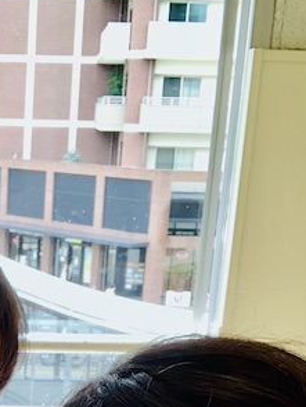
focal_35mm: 87
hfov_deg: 16.4
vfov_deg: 20.9
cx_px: -44
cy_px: 494
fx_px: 1024
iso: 64
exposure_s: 1/120
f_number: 2.2
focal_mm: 2.87
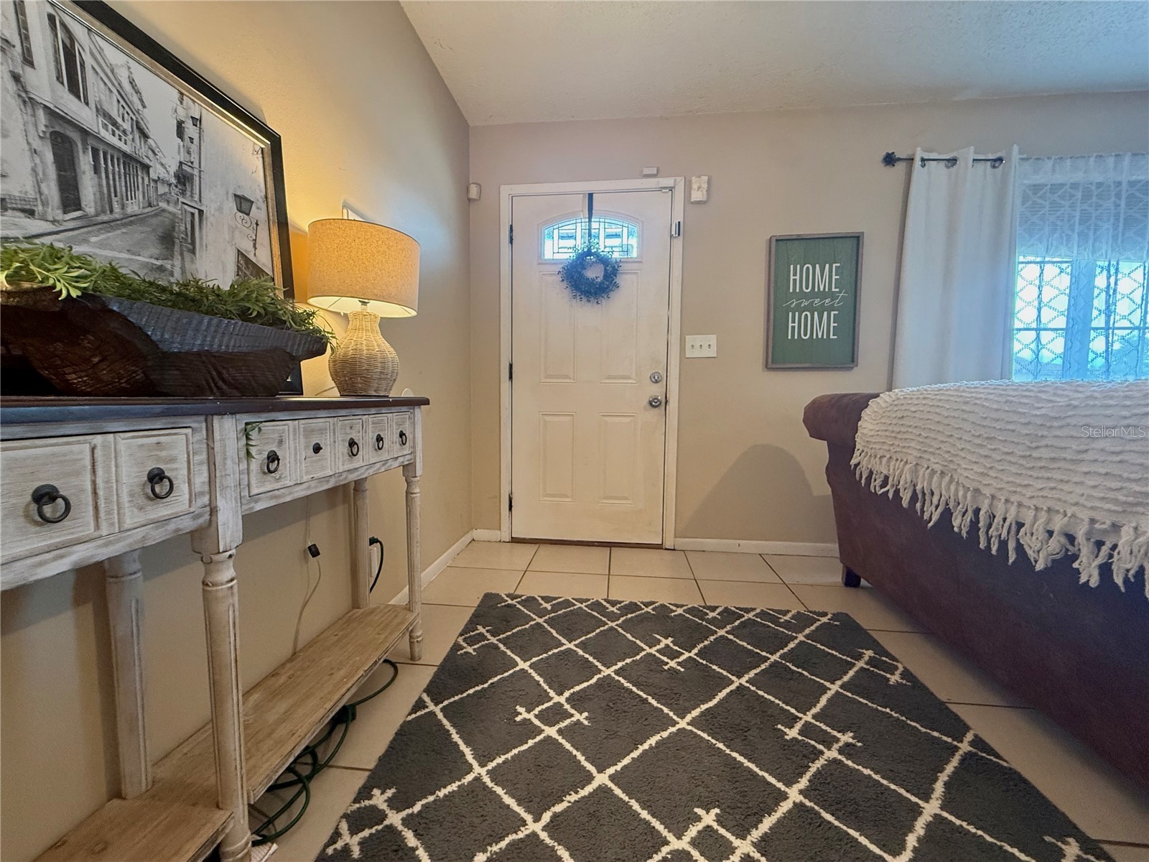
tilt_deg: -3.6
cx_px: 574
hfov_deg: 102.1
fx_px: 465
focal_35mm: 14
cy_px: 431
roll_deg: -0.6
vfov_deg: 85.7
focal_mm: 2.22
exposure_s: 1/60
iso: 400
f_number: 2.2
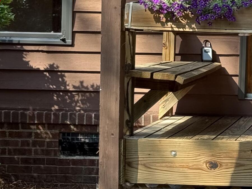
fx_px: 1165
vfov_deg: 9.3
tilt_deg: -1.2
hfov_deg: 12.2
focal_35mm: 160
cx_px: 263
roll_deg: -1.0
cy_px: 37
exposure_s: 1/460
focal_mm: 6.76
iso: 80
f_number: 1.78
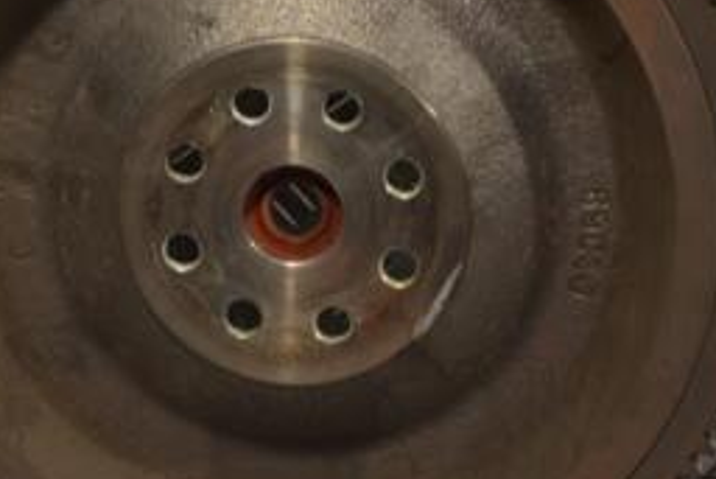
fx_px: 3844
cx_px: 154
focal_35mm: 193
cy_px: 202
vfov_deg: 7.1
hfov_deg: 10.6
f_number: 5.6
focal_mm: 55
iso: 220
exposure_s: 1/30
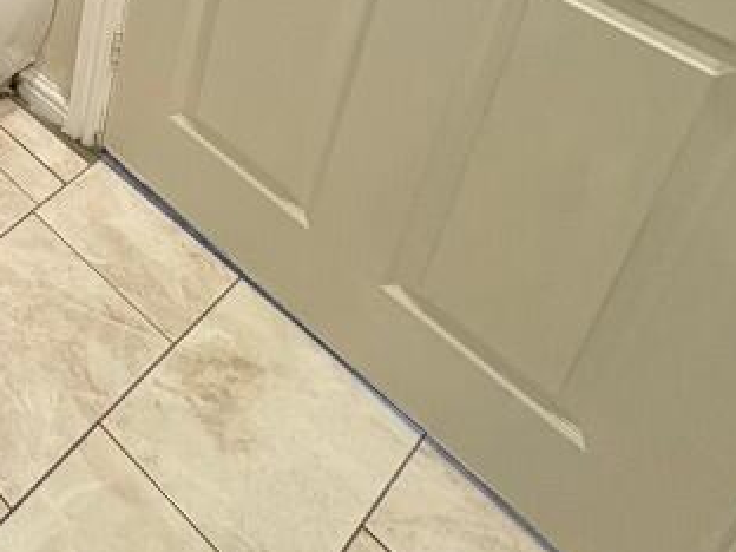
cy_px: -318
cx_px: -215
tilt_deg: -23.4
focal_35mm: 46
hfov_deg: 31.8
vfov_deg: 23.6
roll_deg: +0.4
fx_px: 978
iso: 320
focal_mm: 2.22
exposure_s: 1/50
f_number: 2.2
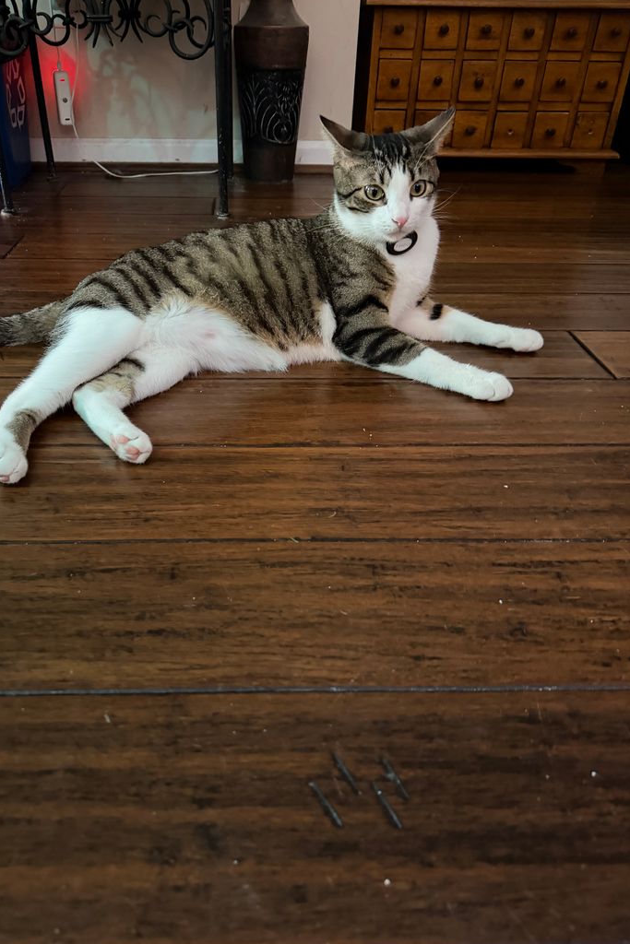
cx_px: 264
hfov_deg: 49.4
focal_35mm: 26
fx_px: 682
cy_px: 470
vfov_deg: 69.4
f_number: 1.78
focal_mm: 6.76
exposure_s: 1/30
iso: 1250
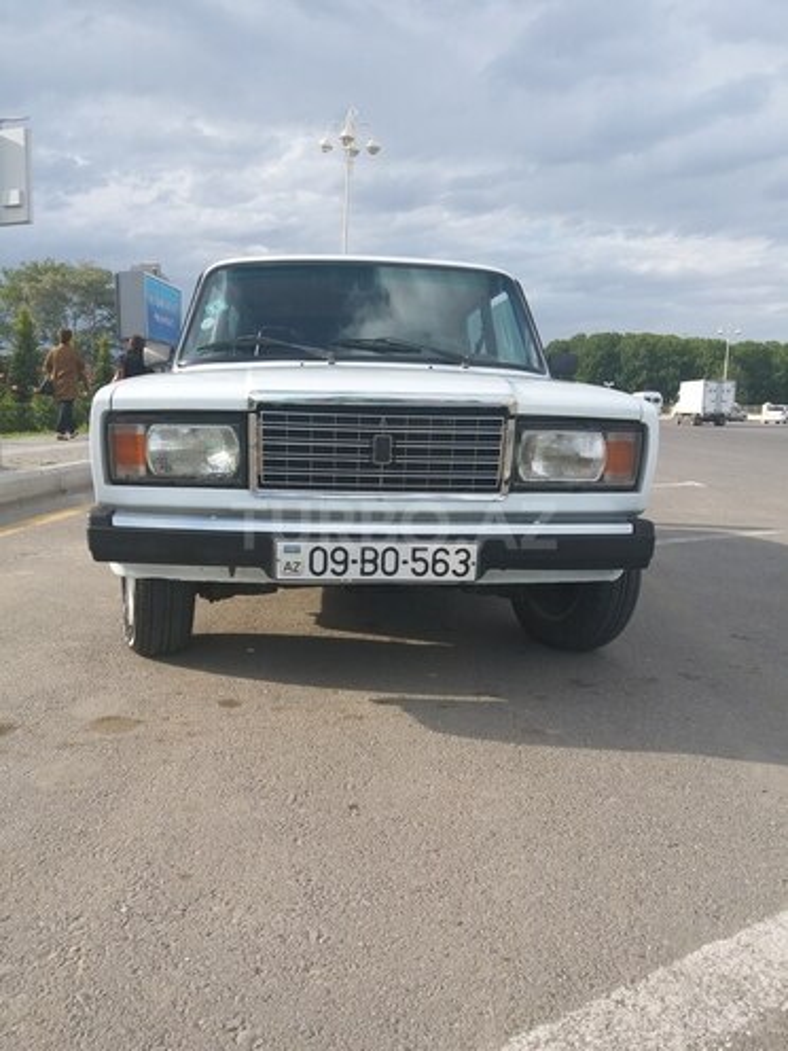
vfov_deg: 65.3
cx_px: 394
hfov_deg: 51.4
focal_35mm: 27
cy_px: 526
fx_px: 820
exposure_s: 1/533
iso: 40
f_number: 1.9
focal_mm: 3.7
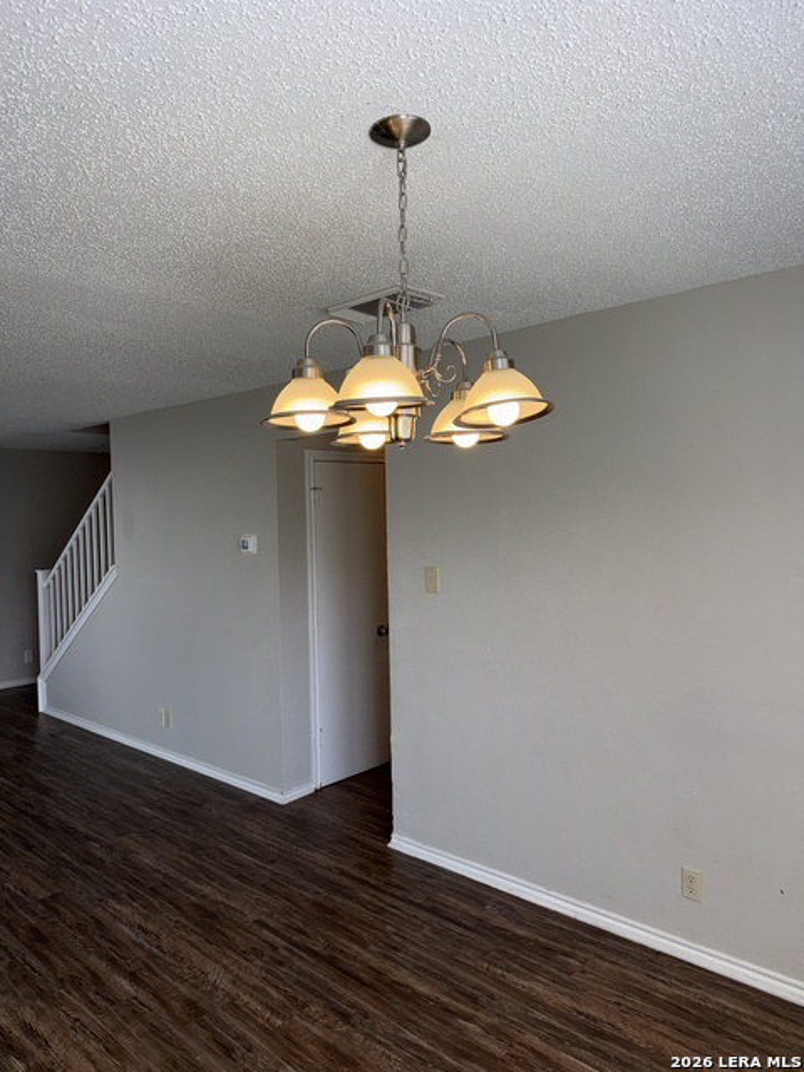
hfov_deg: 56.8
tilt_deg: -1.9
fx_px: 743
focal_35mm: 24
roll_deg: +1.0
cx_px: 402
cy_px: 536
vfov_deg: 71.6
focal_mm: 6.76
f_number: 1.78
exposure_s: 1/319
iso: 50
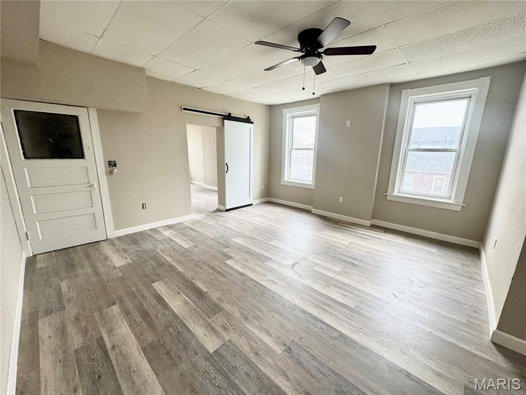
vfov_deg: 85.7
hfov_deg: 102.1
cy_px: 198
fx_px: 213
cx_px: 263
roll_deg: -1.7
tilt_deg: -12.8
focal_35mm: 14
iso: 200
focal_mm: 2.22
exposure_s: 1/99
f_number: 2.2
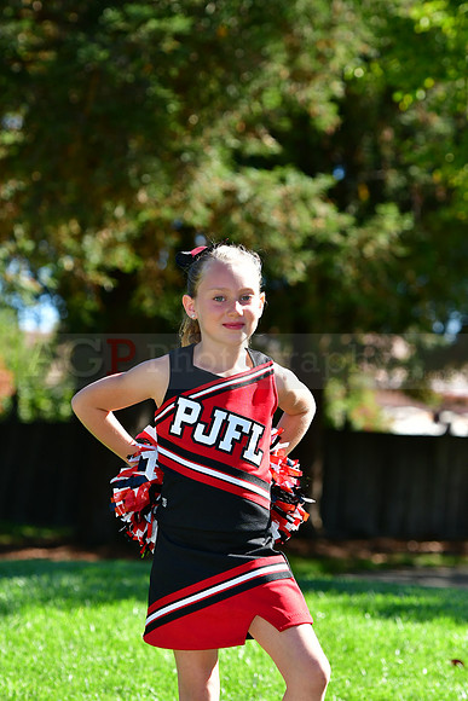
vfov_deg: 11.8
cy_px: 350
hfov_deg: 7.9
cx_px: 234
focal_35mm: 174
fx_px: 3391
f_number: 4.5
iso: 400
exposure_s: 1/1000
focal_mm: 116
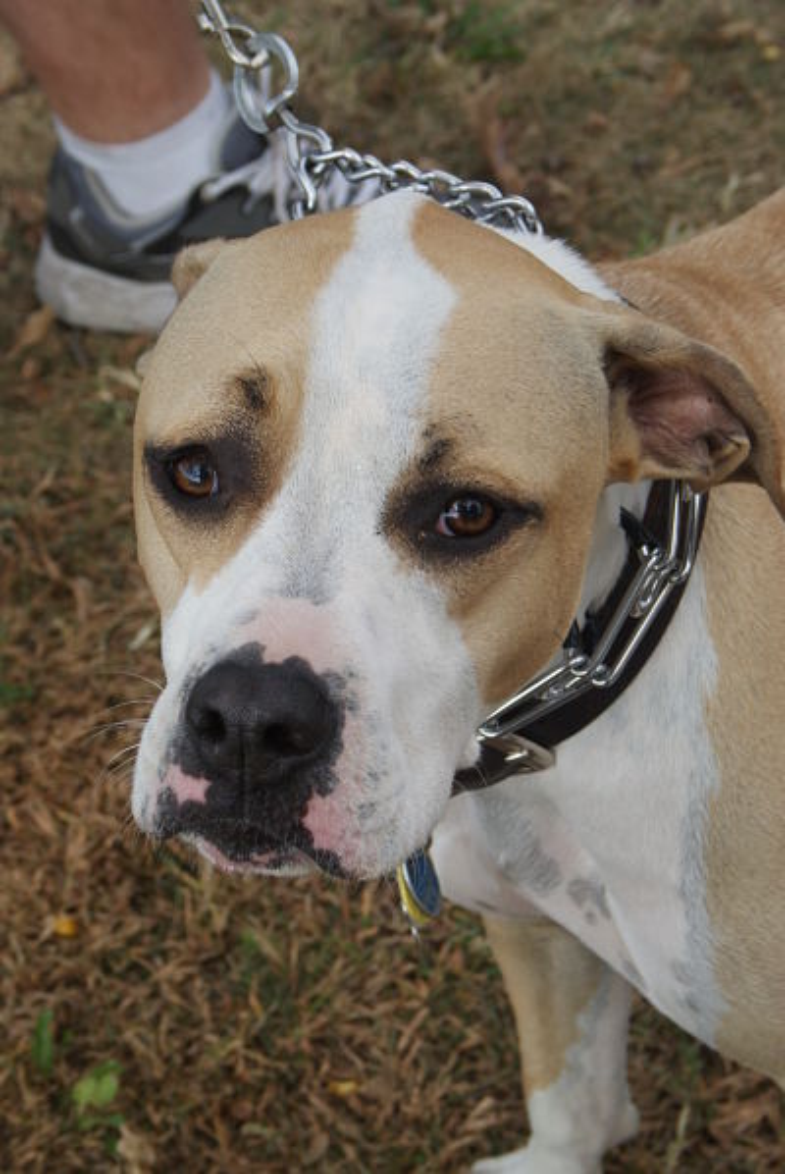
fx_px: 3916
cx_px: 392
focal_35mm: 120
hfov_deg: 11.4
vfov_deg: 17.0
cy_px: 587
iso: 400
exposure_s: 1/200
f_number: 13
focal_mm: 80
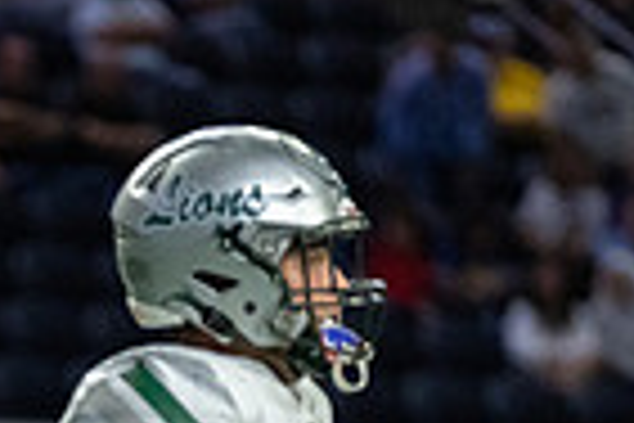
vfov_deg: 1.7
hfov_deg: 2.5
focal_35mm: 824
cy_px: 826
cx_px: -288
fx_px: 14510
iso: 4000
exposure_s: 1/1250
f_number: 2.8
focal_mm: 200
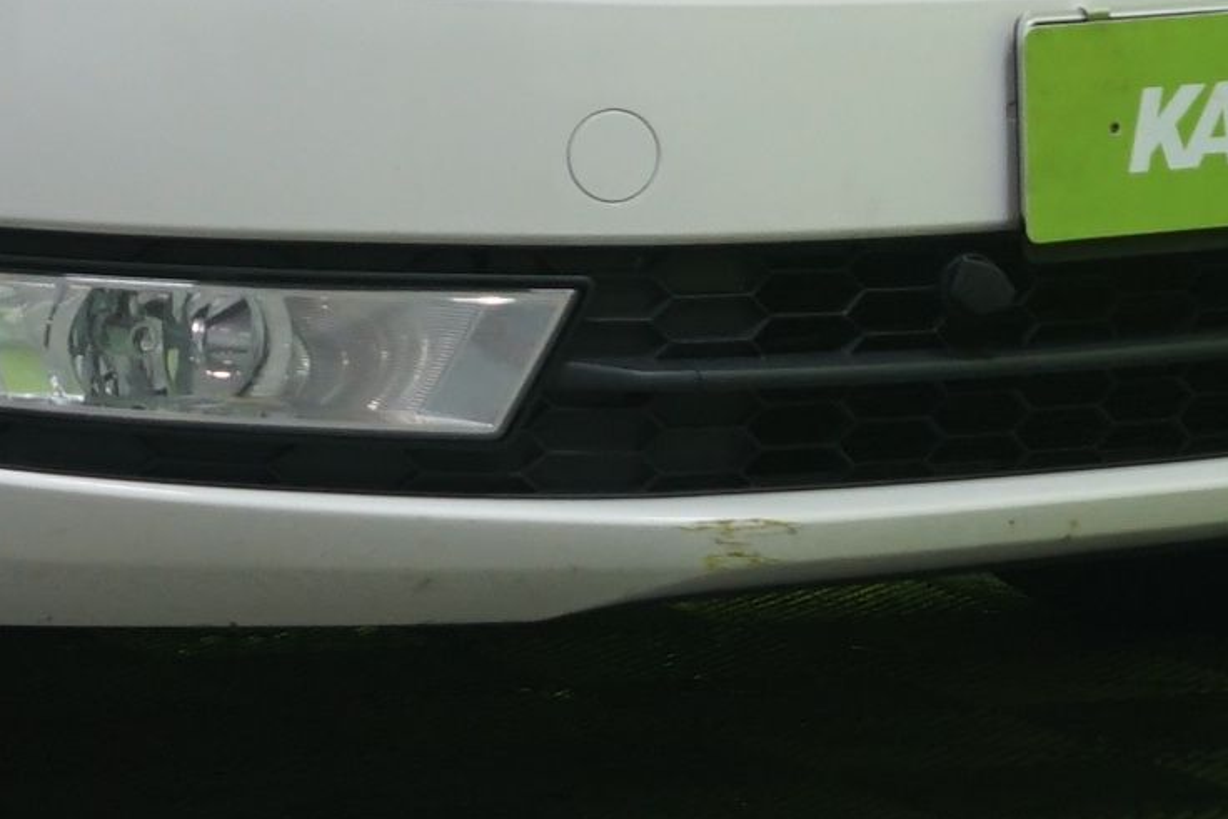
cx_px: -360
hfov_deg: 6.9
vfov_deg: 4.6
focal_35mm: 294
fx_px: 10030
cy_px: -671
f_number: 4.5
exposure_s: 1/25
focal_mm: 55
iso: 640
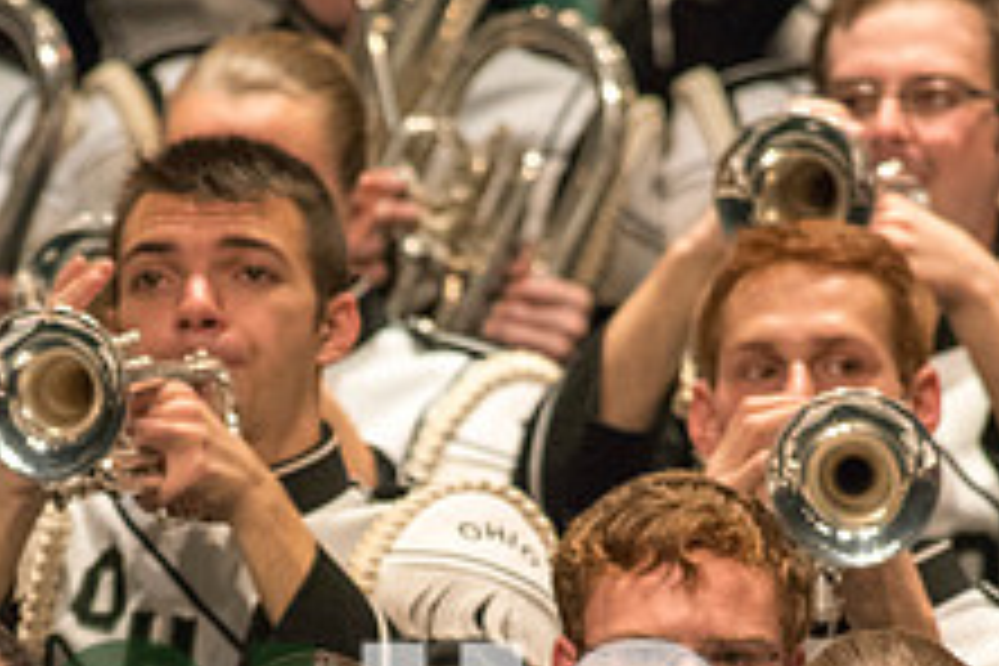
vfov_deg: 0.9
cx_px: 387
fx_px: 43453
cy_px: 853
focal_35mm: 1566
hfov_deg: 1.3
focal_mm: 600
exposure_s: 1/320
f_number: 5.6
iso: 4000
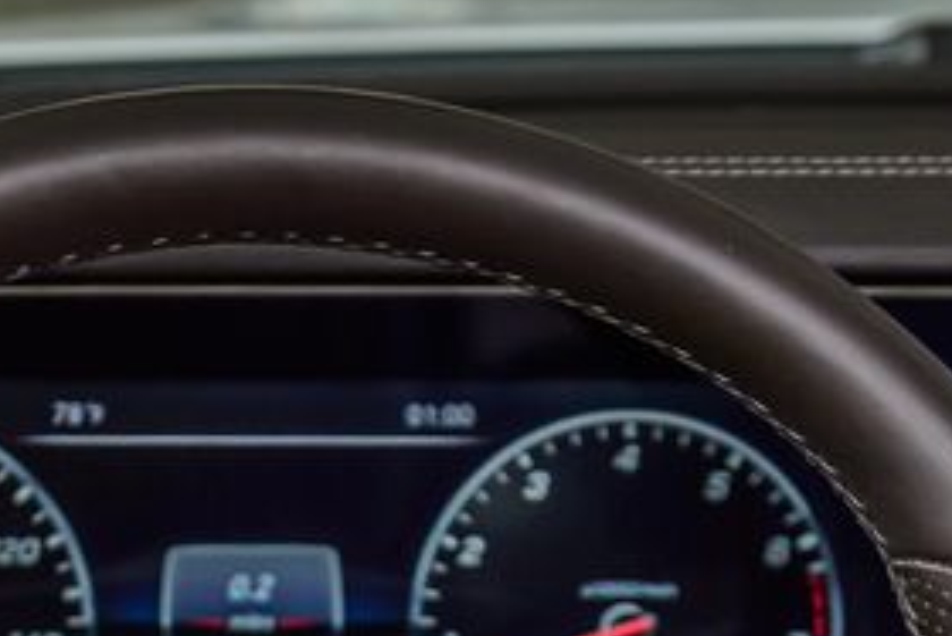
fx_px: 4551
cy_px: 1088
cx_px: 289
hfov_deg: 11.9
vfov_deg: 7.8
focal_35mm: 172
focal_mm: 44
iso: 400
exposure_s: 1/1250
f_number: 4
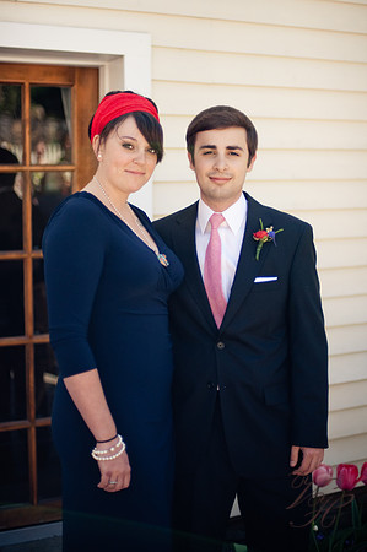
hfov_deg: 26.9
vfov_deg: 39.6
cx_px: 184
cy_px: 276
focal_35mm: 50
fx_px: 766
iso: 200
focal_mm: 50
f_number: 1.4
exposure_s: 1/3200
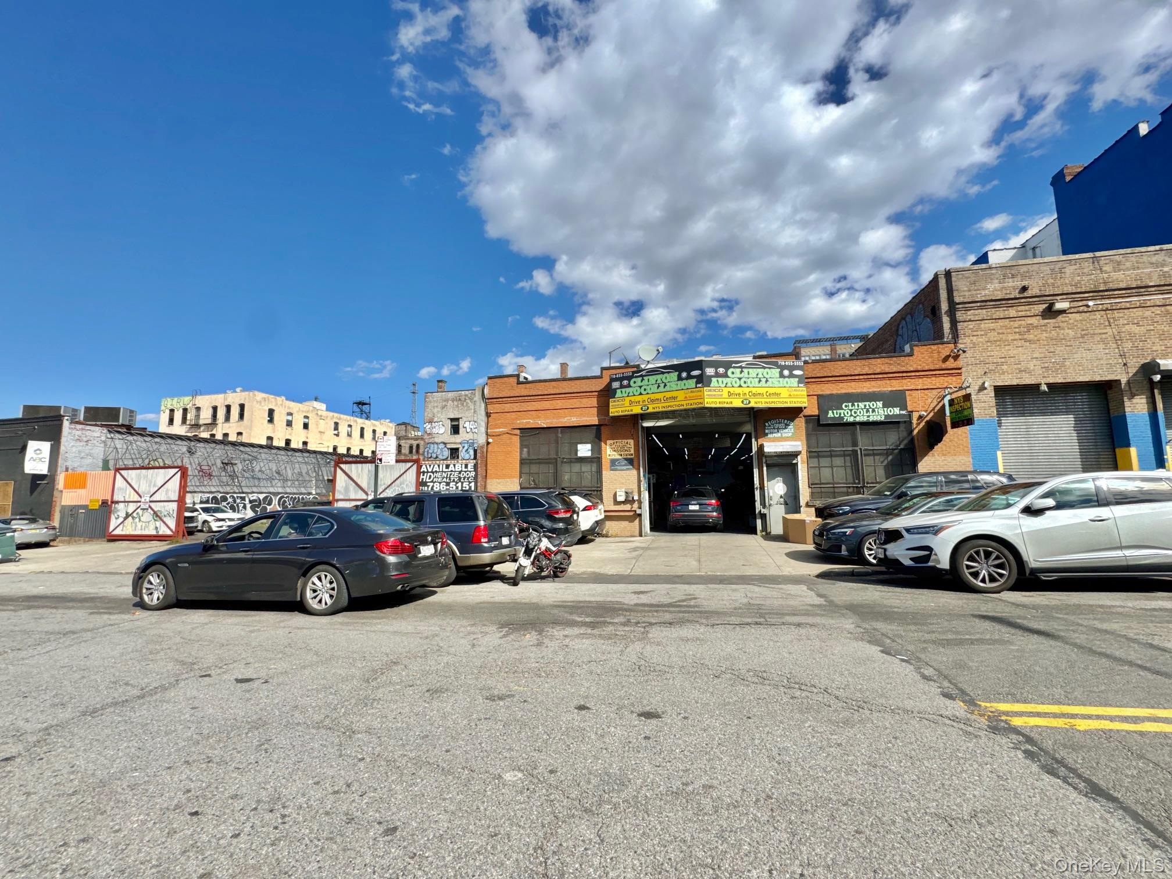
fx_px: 474
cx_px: 586
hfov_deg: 102.1
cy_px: 440
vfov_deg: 85.7
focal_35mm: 14
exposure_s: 1/2146
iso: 50
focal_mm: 2.22
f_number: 2.2
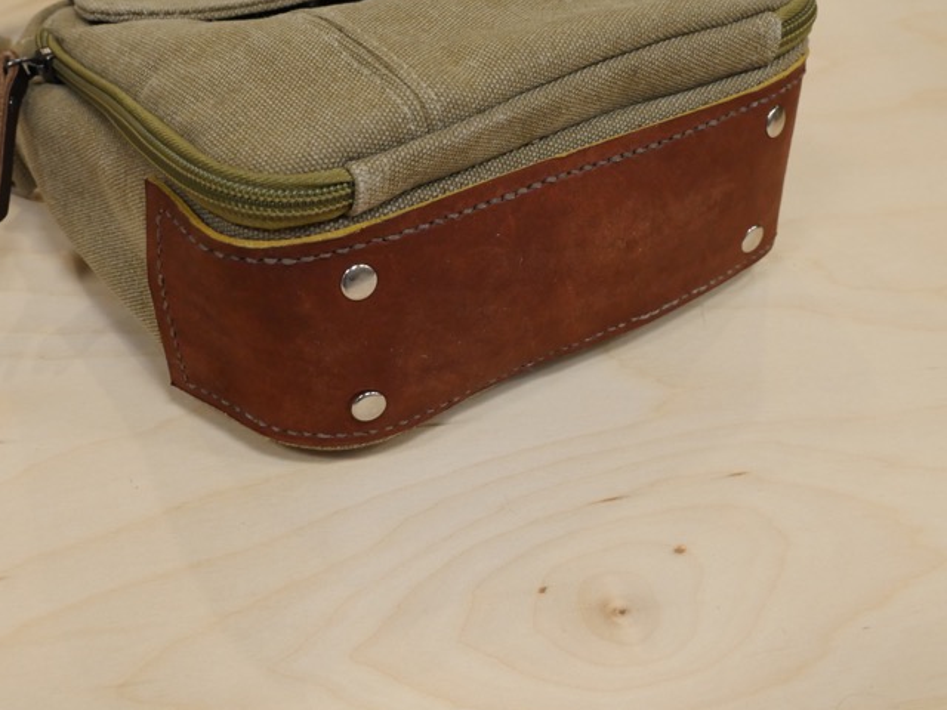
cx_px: 426
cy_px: 290
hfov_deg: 46.7
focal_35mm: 40
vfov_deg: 35.9
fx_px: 1094
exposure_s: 1/60
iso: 1250
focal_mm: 16
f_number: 7.1
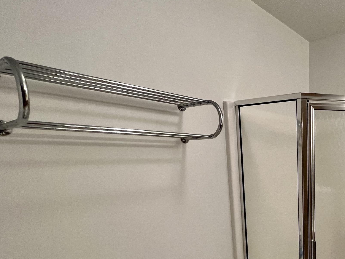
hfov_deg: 58.7
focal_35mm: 25
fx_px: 249
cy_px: 210
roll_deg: -0.3
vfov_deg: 51.2
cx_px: 314
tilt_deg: -12.3
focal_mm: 1.57
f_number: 1.8
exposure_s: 1/120
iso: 200
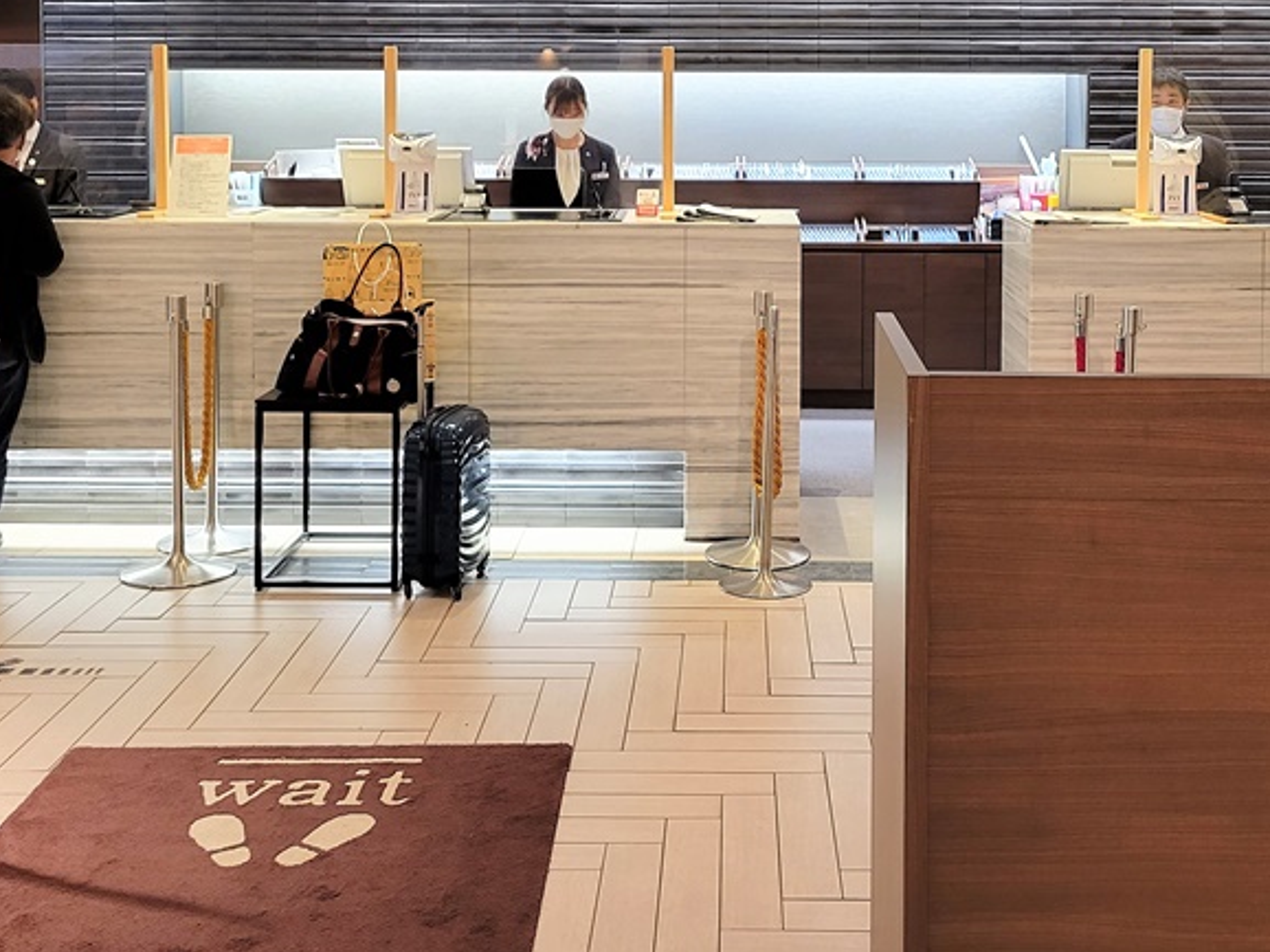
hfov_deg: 42.0
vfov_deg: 31.3
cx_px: 729
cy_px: 178
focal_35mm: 45
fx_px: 1650
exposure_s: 1/50
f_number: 1.8
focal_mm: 5.4
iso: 320
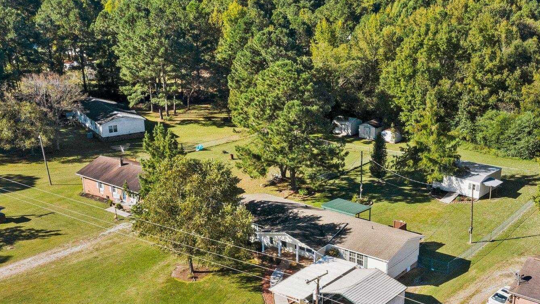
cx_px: 304
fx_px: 644
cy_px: 199
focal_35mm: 45
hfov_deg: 45.4
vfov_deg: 26.4
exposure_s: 1/400
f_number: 8
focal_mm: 10.26
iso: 100
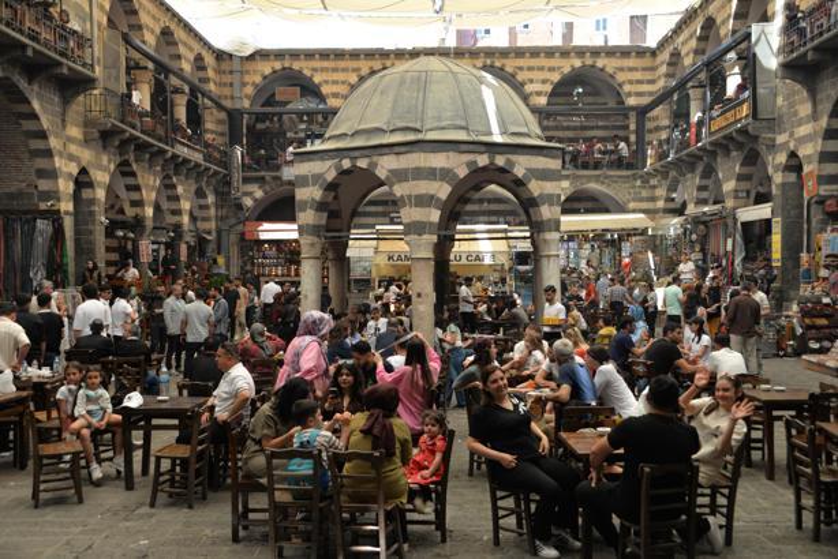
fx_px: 838
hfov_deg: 53.1
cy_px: 280
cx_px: 419
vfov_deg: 36.9
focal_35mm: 36
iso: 200
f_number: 5.6
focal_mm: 36
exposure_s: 1/125
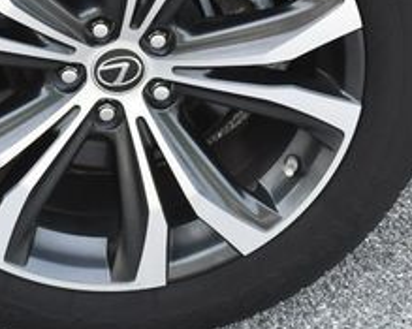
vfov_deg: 10.7
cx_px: 71
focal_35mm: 143
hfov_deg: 13.4
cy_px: 32
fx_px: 1743
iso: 360
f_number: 5.6
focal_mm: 26
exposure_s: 1/250
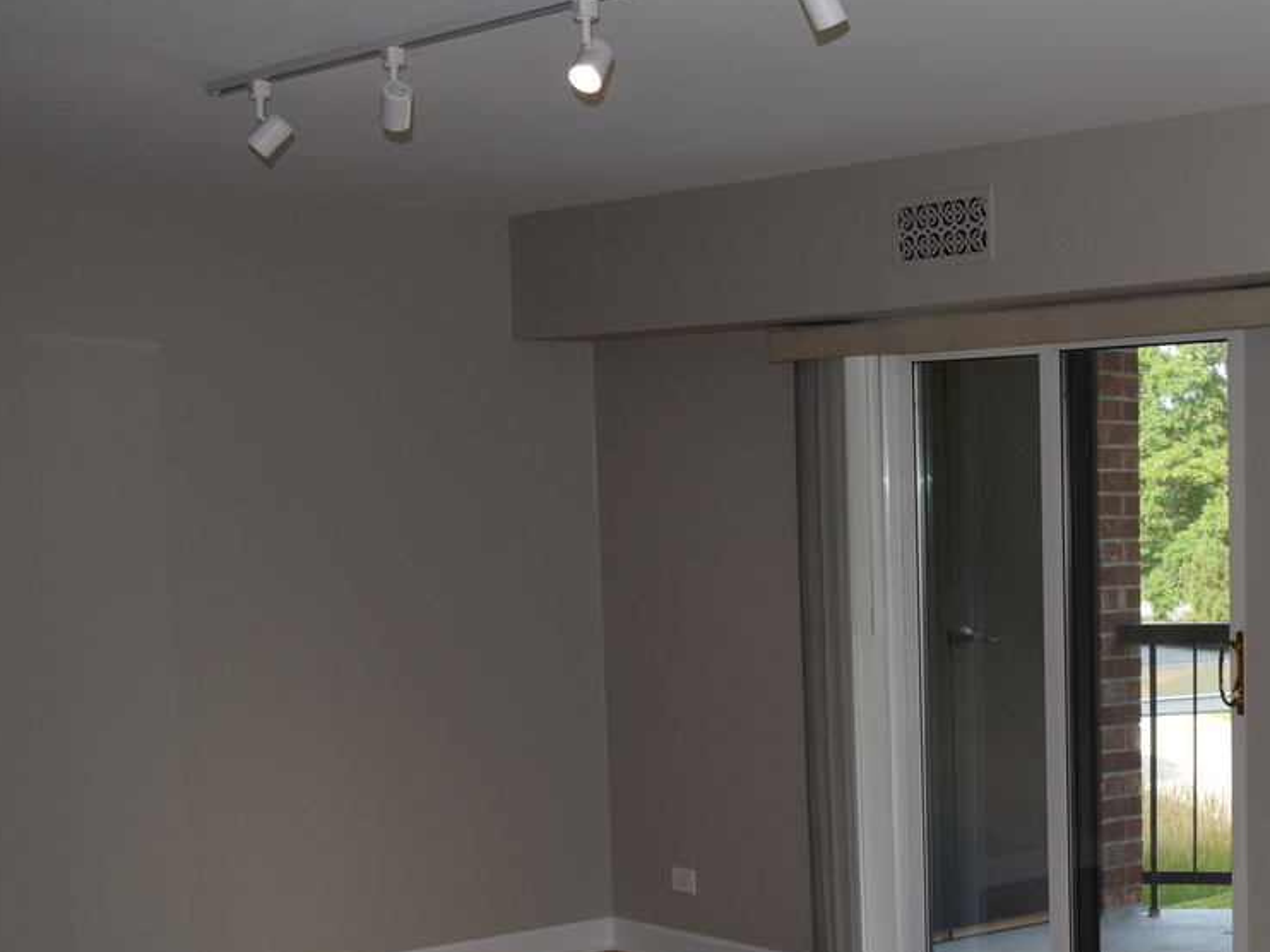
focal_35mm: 63
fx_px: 2311
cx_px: 1279
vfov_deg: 22.9
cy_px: 779
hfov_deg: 28.7
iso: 360
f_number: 5.6
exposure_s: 1/125
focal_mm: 20
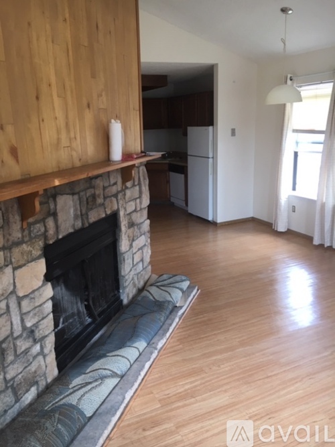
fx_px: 374
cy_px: 224
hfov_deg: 48.2
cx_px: 168
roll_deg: +3.0
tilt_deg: -12.5
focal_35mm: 29
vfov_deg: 61.7
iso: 32
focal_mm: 4.15
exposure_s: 1/30
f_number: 2.2
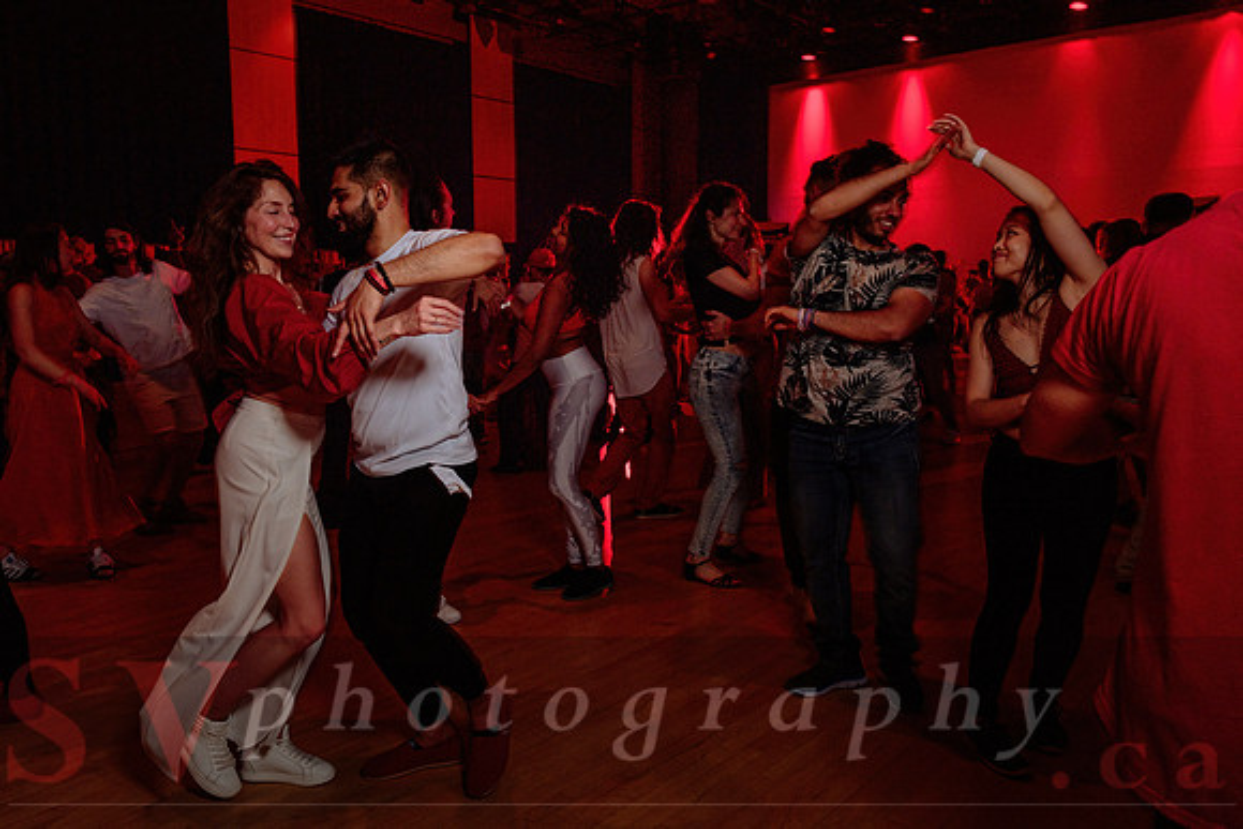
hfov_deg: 65.6
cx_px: 570
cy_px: 394
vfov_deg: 46.6
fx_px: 963
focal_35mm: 28
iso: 1000
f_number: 3.5
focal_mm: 24
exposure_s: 1/40
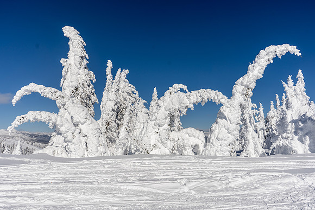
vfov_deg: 45.0
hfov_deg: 63.7
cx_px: 154
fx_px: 254
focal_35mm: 29
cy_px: 105
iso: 100
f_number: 7.1
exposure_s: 1/1000
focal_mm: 28
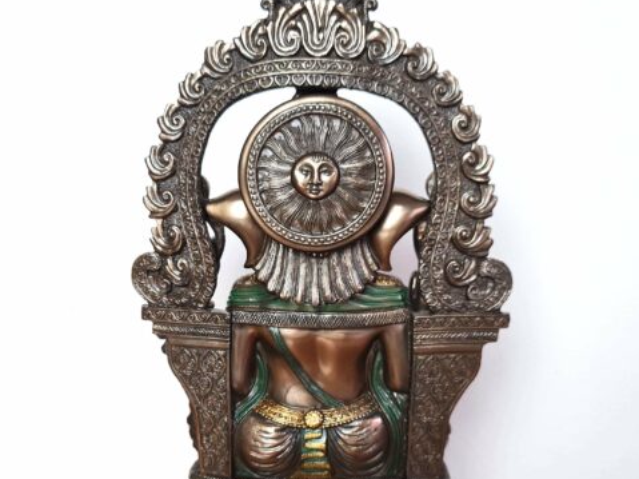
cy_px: 314
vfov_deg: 37.4
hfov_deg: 48.9
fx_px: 701
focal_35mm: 38
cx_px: 277
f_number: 1.8
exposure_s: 1/120
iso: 160
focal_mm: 5.4
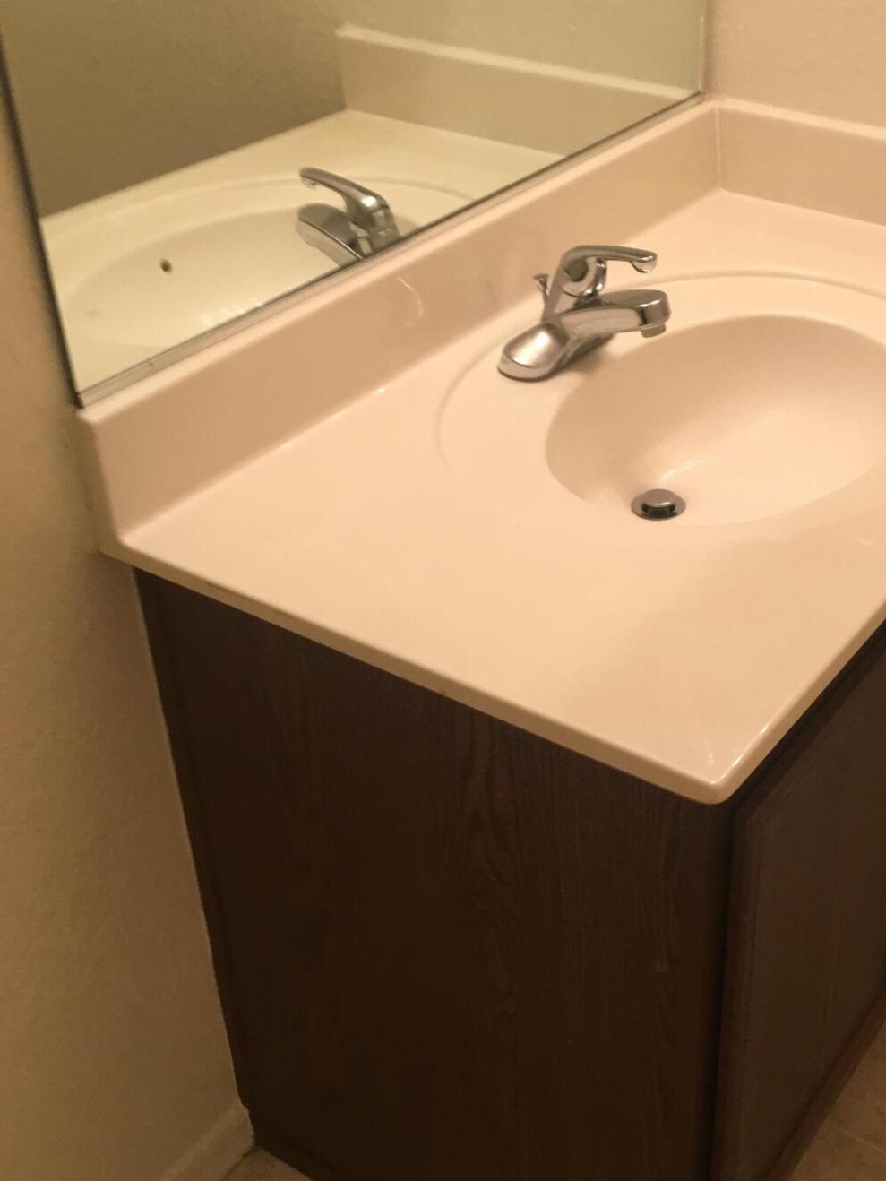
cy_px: 645
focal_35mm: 44
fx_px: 1501
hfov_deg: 32.2
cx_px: 671
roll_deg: +0.4
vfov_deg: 42.9
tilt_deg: -33.3
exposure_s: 1/15
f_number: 2.2
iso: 32
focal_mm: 4.15
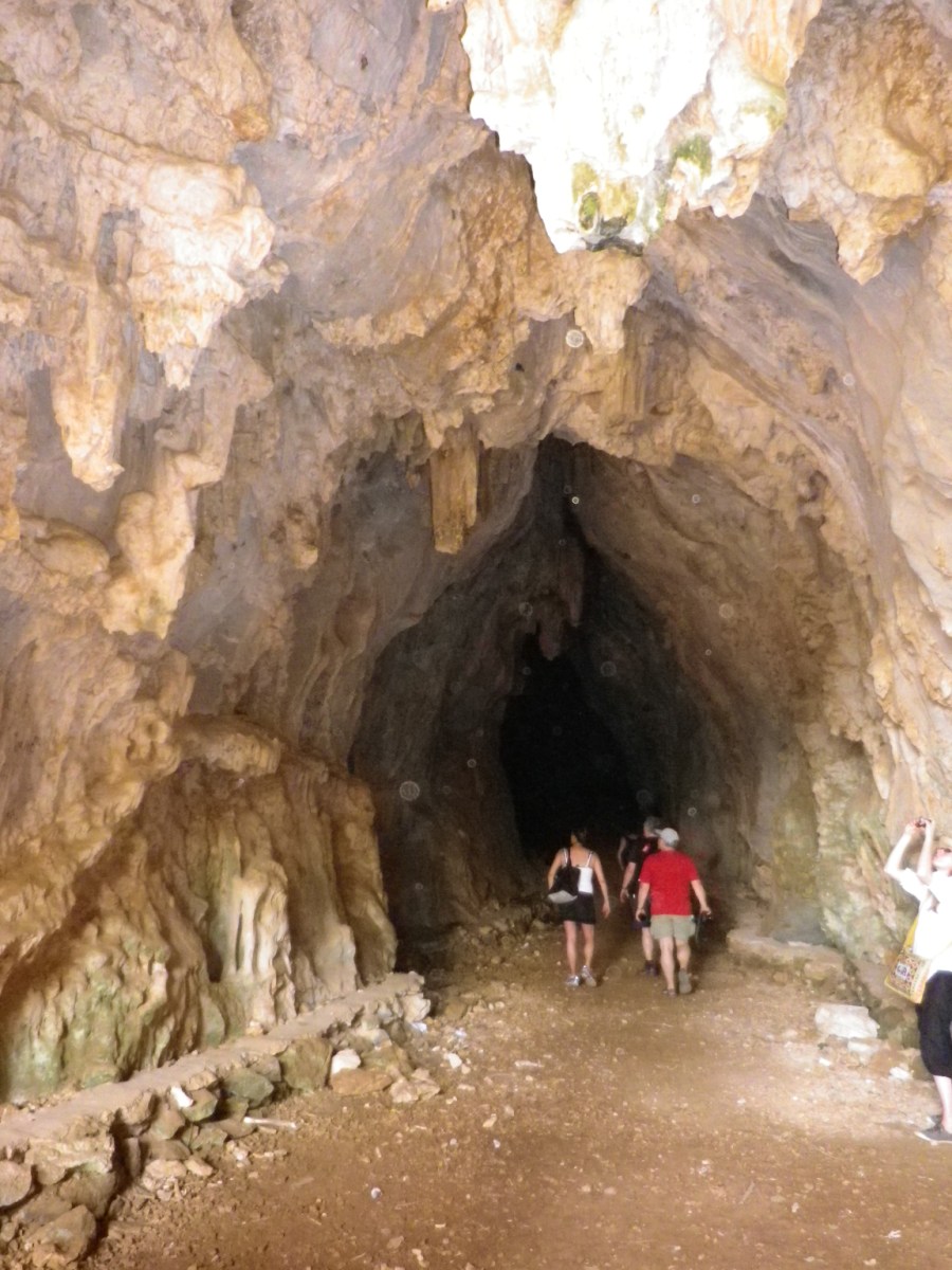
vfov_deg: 63.4
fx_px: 1027
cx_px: 476
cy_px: 635
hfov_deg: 49.7
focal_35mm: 28
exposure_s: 1/50
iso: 800
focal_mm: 5
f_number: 3.2
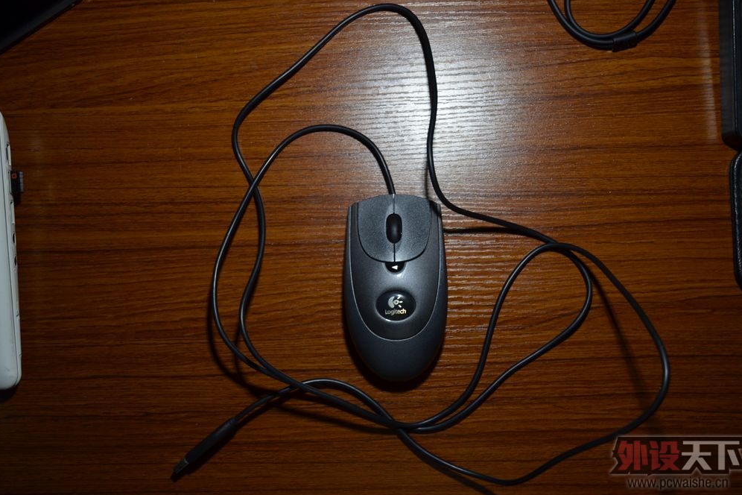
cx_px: 374
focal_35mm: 40
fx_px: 824
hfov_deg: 48.5
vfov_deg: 33.4
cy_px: 251
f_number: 5
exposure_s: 1/30
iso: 320
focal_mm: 26
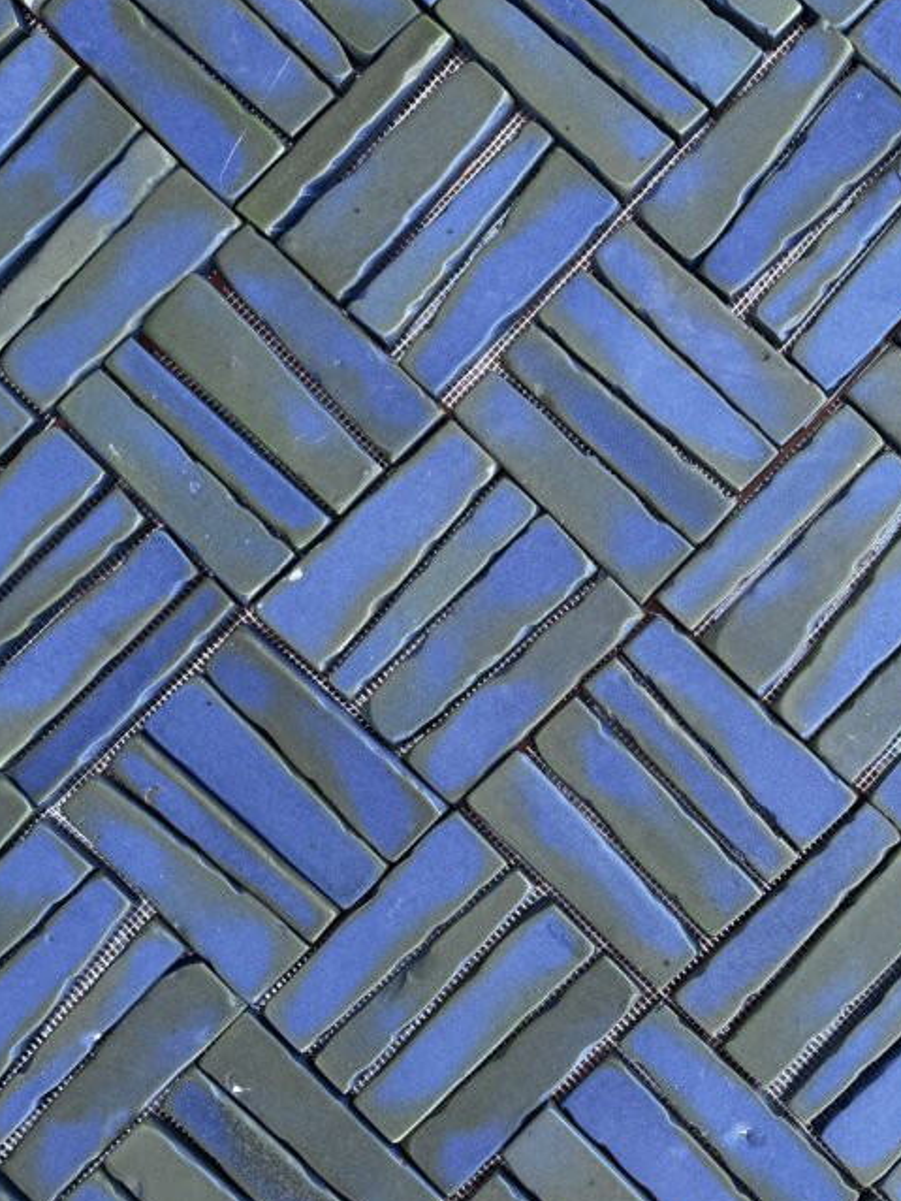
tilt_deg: -88.0
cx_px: 653
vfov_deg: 48.9
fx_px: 1318
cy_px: 660
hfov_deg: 37.0
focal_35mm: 38
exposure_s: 1/442
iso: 50
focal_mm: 5.1
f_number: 1.6
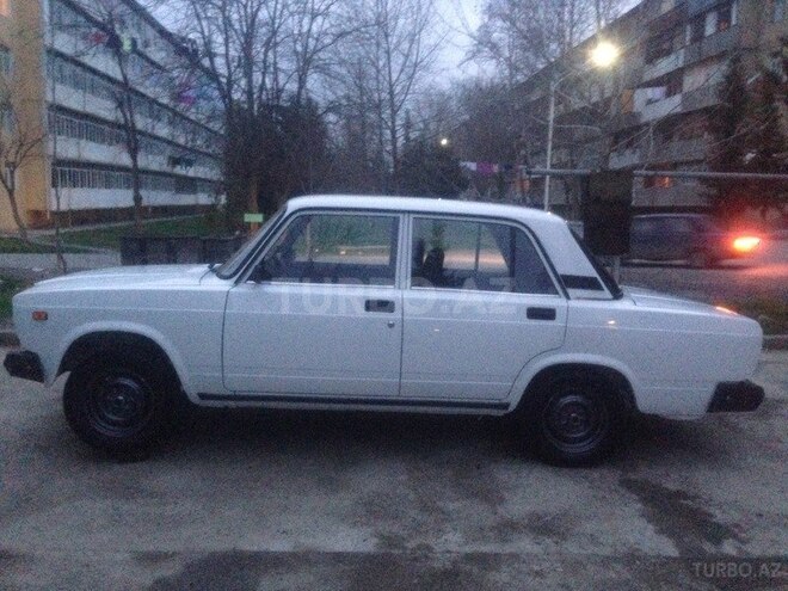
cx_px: 394
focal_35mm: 33
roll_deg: +0.4
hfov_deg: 55.4
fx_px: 751
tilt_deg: -5.1
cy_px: 296
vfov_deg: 42.9
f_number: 2.4
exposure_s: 1/15
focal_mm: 4.12
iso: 800
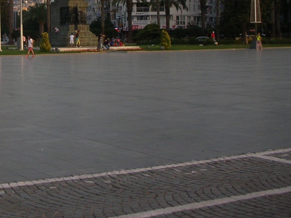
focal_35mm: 78
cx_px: 29
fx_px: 656
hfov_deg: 24.3
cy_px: -6
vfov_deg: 18.4
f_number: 3
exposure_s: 1/163
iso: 50
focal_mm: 5.8
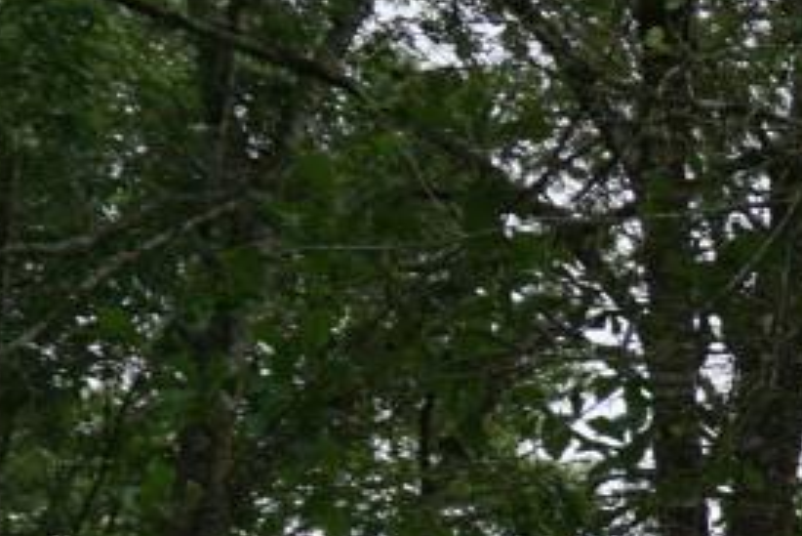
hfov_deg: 11.3
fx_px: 3165
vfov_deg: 9.1
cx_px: 2090
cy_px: 1081
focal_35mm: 142
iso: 100
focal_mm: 16
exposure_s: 1/160
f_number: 5.6
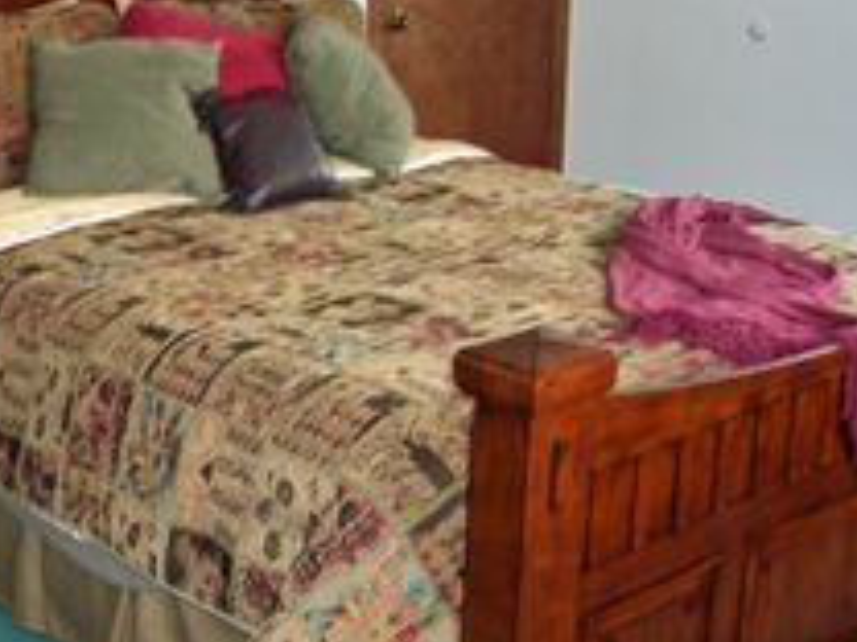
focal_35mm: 62
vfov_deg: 23.6
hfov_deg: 30.1
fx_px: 1535
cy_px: 263
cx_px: 111
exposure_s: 1/60
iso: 200
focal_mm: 5.8
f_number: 2.6
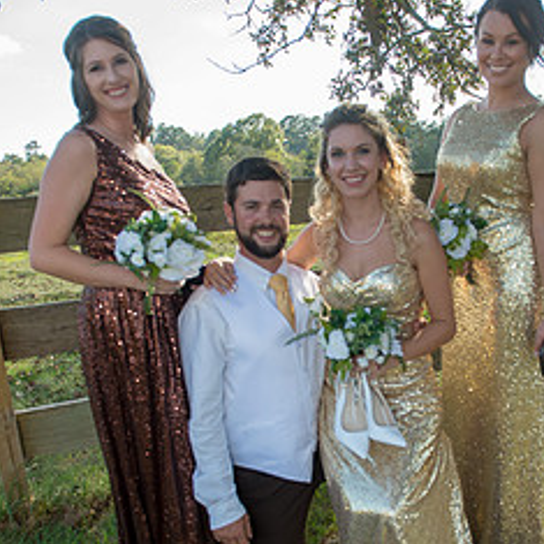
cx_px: 344
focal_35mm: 39
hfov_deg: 42.5
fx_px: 693
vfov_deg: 42.2
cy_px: 368
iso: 200
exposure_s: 1/320
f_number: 4.5
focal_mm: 24
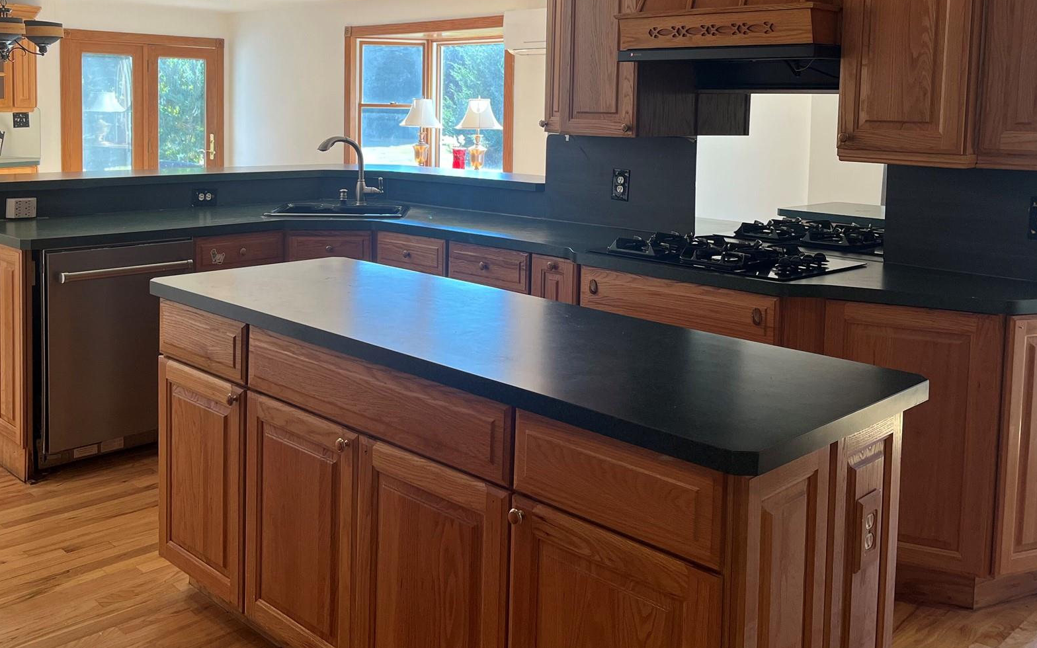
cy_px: 170
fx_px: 1017
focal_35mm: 36
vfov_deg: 34.7
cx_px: 452
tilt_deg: -4.4
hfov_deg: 53.9
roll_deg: -0.7
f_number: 1.6
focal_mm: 5.1
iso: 64
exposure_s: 1/120
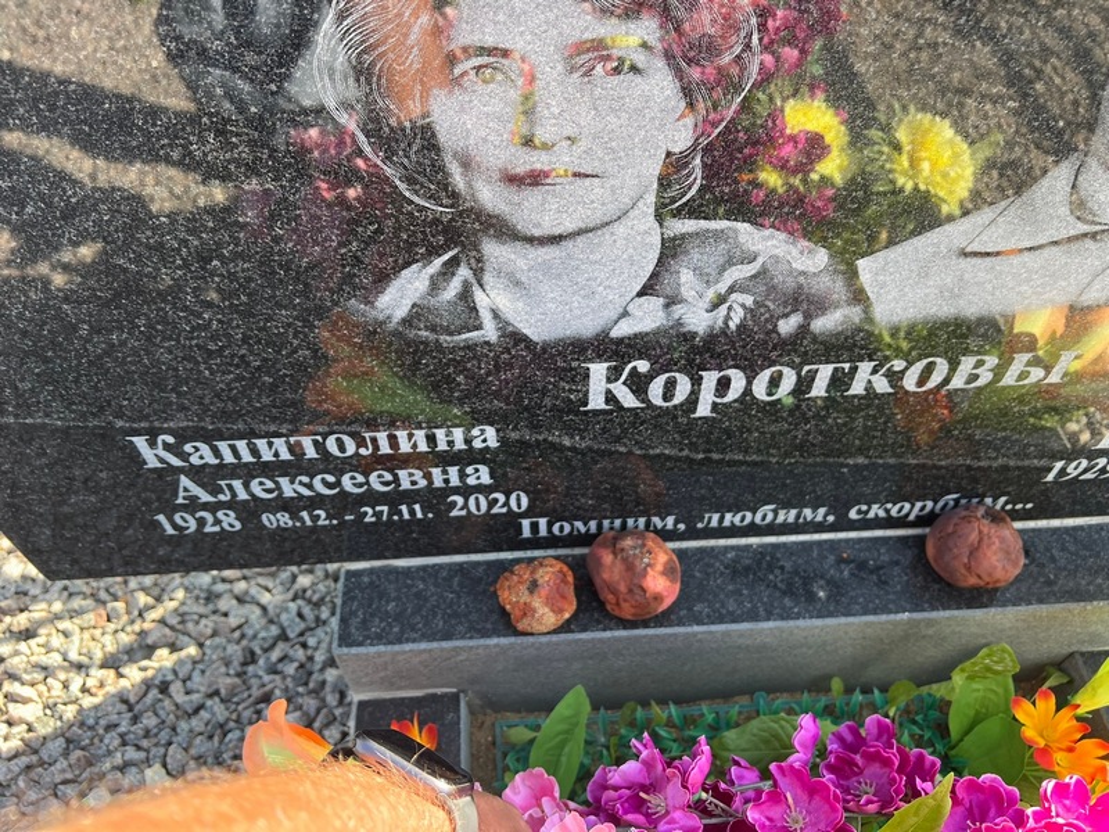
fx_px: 833
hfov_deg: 67.3
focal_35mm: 26
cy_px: 416
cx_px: 554
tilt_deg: -48.1
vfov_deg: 53.1
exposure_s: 1/402
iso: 50
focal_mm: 5.7
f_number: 1.5
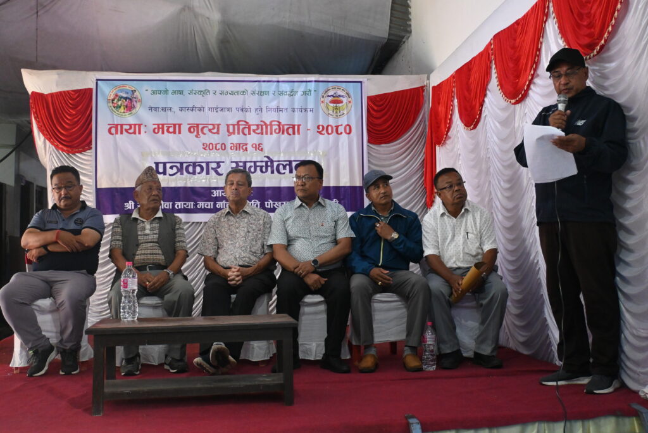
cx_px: 324
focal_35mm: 38
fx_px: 675
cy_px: 216
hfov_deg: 51.3
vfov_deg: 35.5
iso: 3200
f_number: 4.2
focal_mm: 25
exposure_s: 1/100
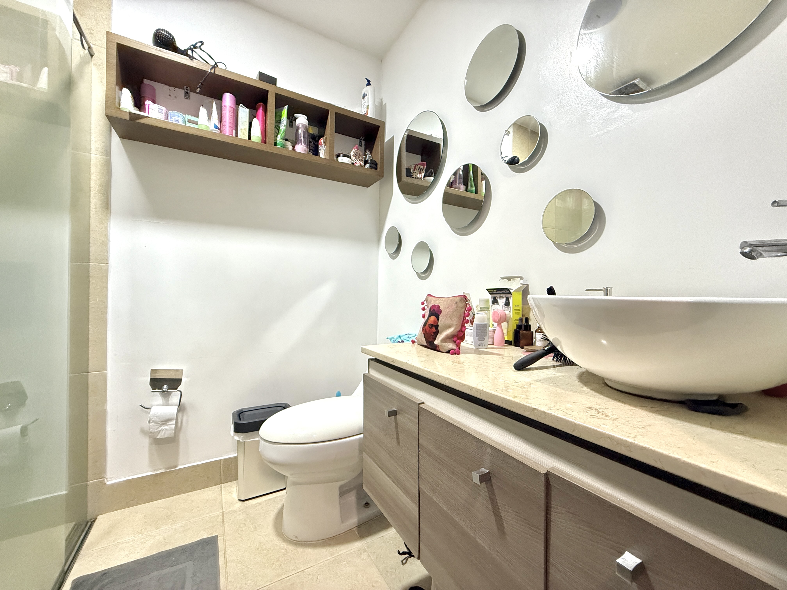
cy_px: 295
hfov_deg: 102.1
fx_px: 318
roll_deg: -0.7
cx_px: 394
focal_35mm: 14
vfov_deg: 85.7
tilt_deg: +0.1
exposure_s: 1/60
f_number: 2.2
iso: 640
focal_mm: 2.22
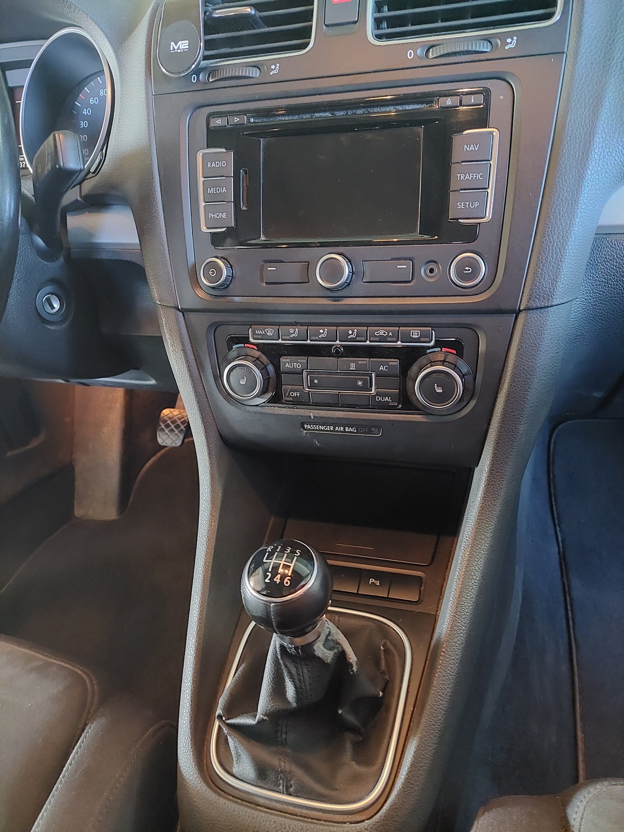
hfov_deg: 54.9
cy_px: 416
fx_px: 601
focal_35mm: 25
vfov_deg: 69.4
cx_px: 312
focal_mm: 5.23
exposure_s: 1/25
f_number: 1.8
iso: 1600
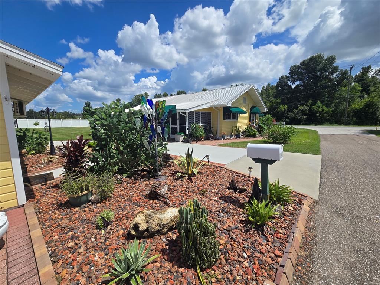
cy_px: 142
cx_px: 190
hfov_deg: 106.2
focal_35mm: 13
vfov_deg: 89.9
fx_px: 143
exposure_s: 1/3608
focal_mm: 2.2
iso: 50
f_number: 2.2
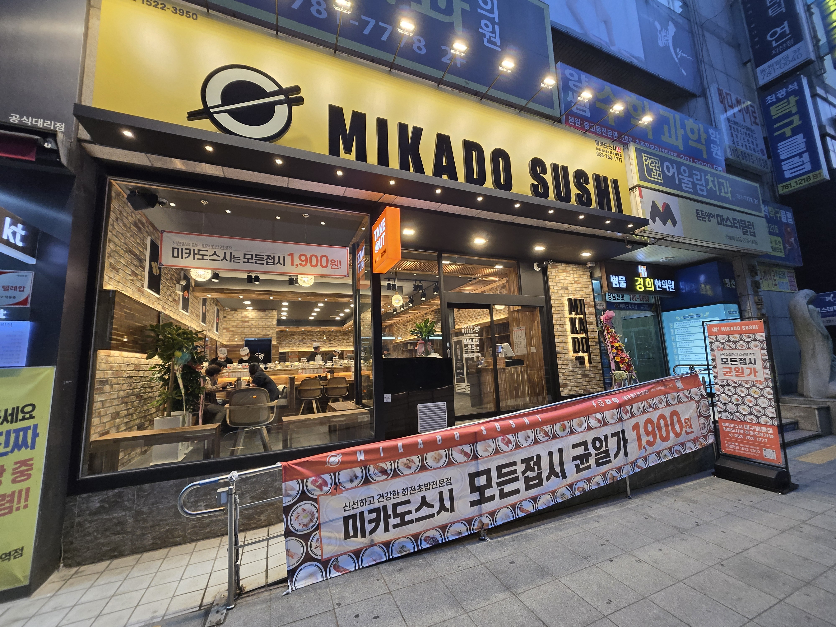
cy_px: 314
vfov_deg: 89.9
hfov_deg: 106.2
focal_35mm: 13
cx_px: 418
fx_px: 314
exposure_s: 1/60
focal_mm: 1.7
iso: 100
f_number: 2.2
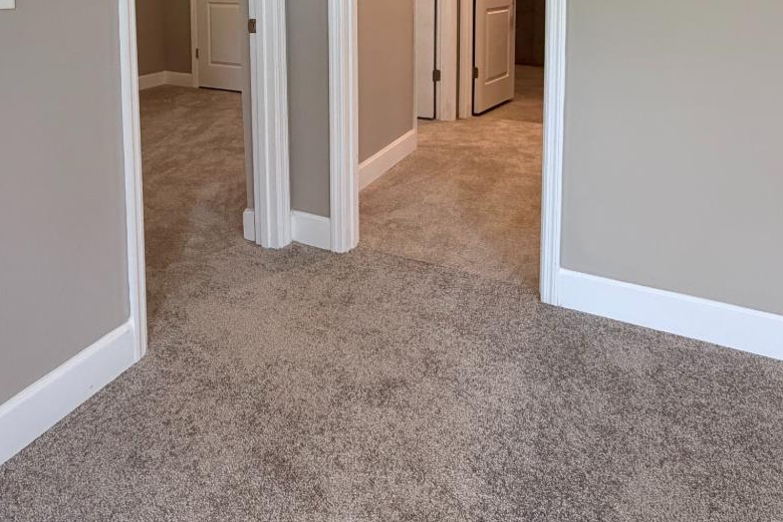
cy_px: 17
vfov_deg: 41.3
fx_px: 609
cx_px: 354
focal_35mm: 28
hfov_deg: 65.3
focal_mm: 2.22
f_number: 2.2
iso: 250
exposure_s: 1/121
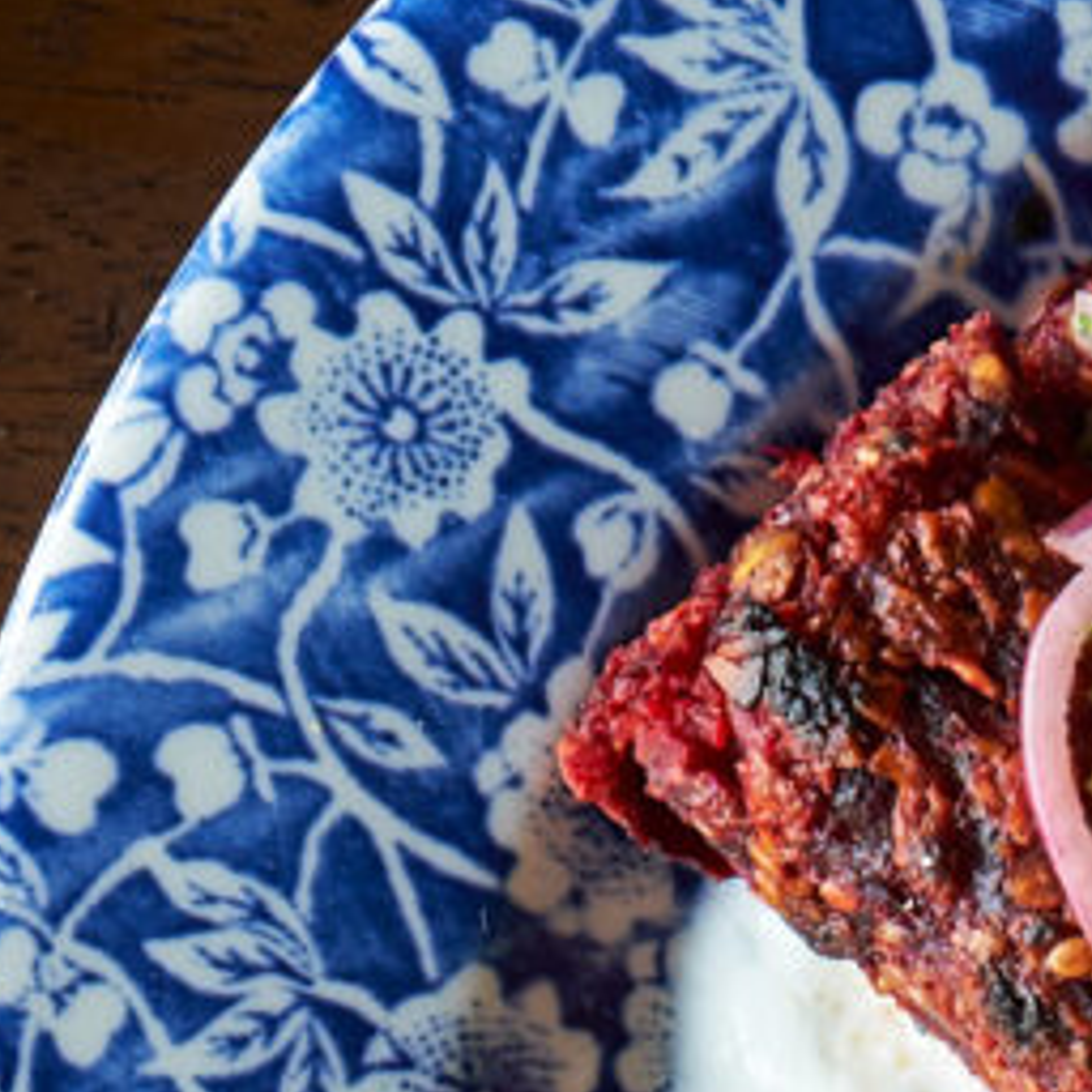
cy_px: 3212
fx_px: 15168
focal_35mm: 425
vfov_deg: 4.0
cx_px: 580
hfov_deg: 4.1
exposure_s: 1/3
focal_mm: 50
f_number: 6.3
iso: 100
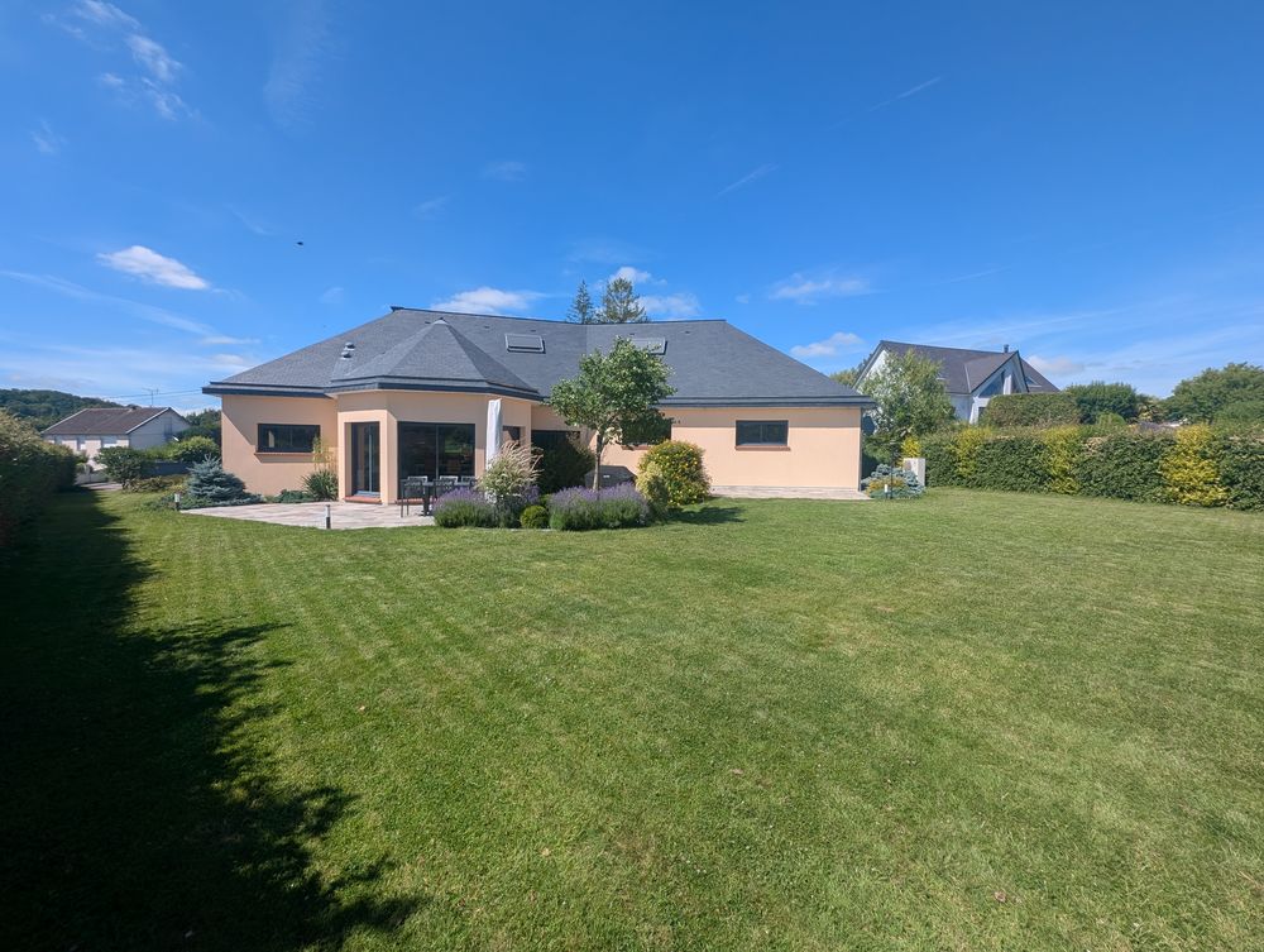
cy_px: 476
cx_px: 632
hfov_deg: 106.1
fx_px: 475
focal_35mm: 13
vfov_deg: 90.1
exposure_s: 1/1634
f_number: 2.2
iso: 44
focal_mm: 1.95
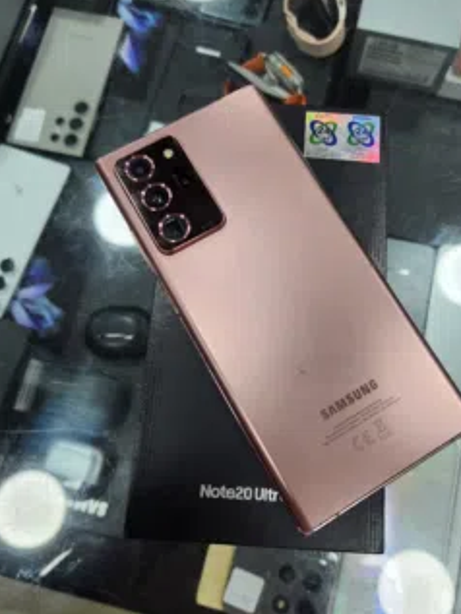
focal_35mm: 29
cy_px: 298
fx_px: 515
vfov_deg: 61.6
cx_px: 275
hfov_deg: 48.0
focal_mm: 5.4
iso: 20
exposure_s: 1/100
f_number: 1.8
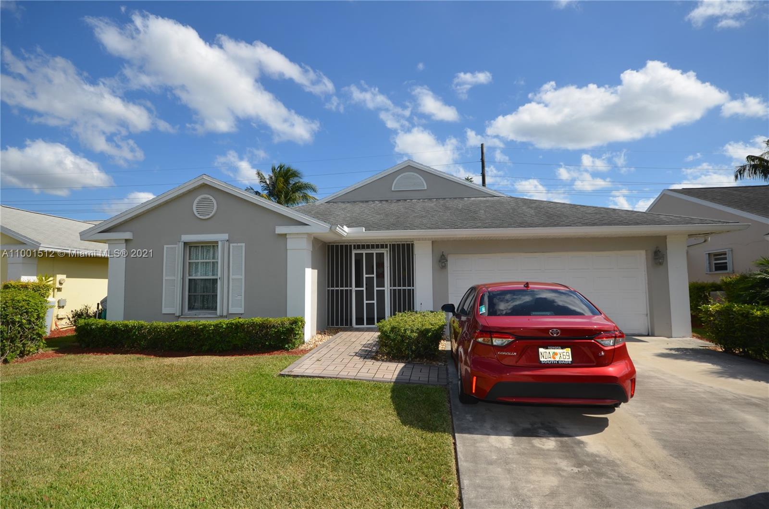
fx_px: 416
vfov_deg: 63.0
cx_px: 384
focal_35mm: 20
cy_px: 254
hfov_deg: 85.5
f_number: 9
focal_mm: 13
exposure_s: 1/250
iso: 100
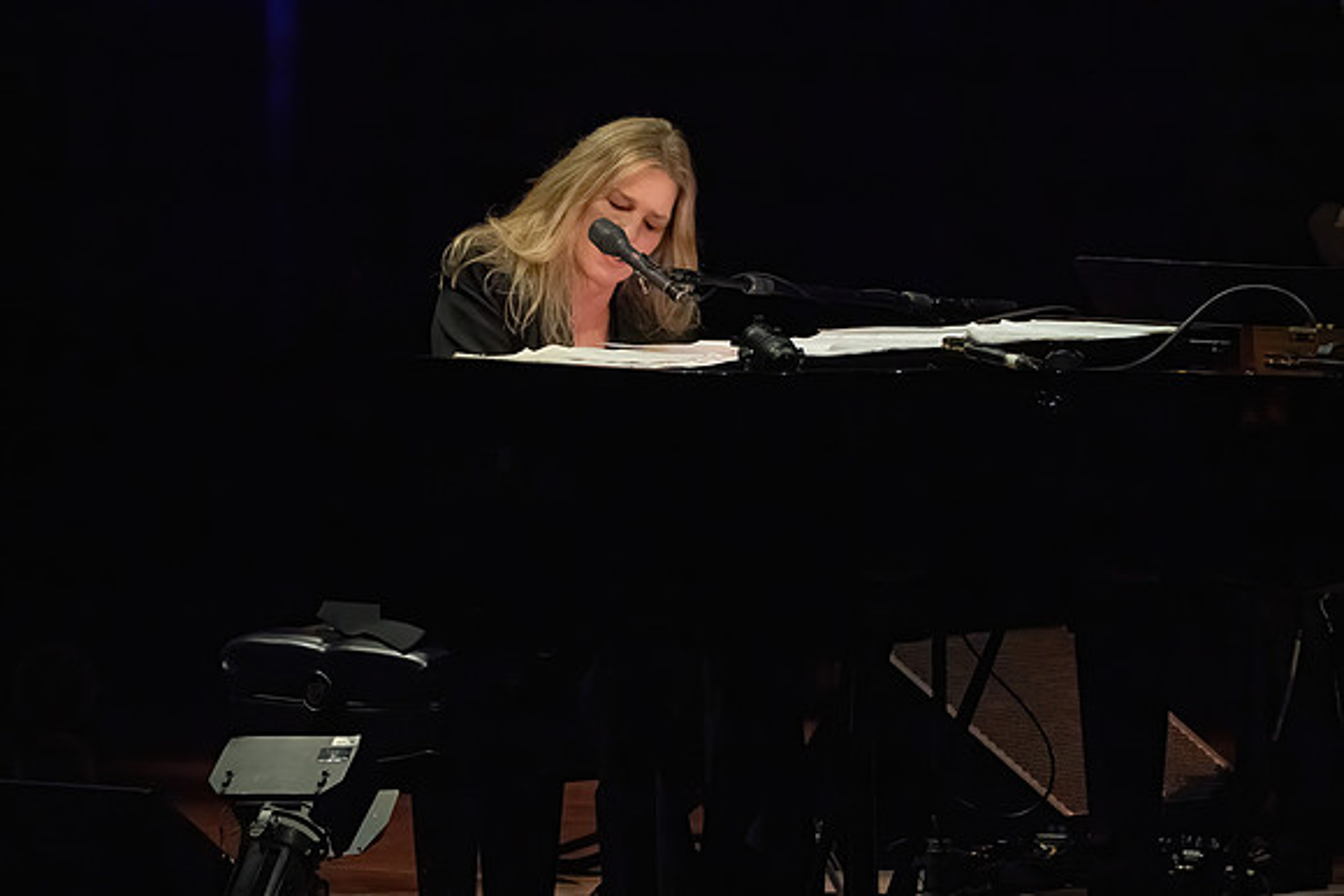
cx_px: 762
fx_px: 16931
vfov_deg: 3.0
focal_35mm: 453
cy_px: 508
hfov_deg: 4.5
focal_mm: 400
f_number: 8
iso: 20000
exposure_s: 1/320
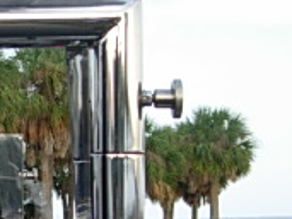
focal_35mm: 142
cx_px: -43
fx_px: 1197
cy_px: 185
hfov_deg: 13.6
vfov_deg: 10.4
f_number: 2.8
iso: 64
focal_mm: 7.8
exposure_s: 1/264
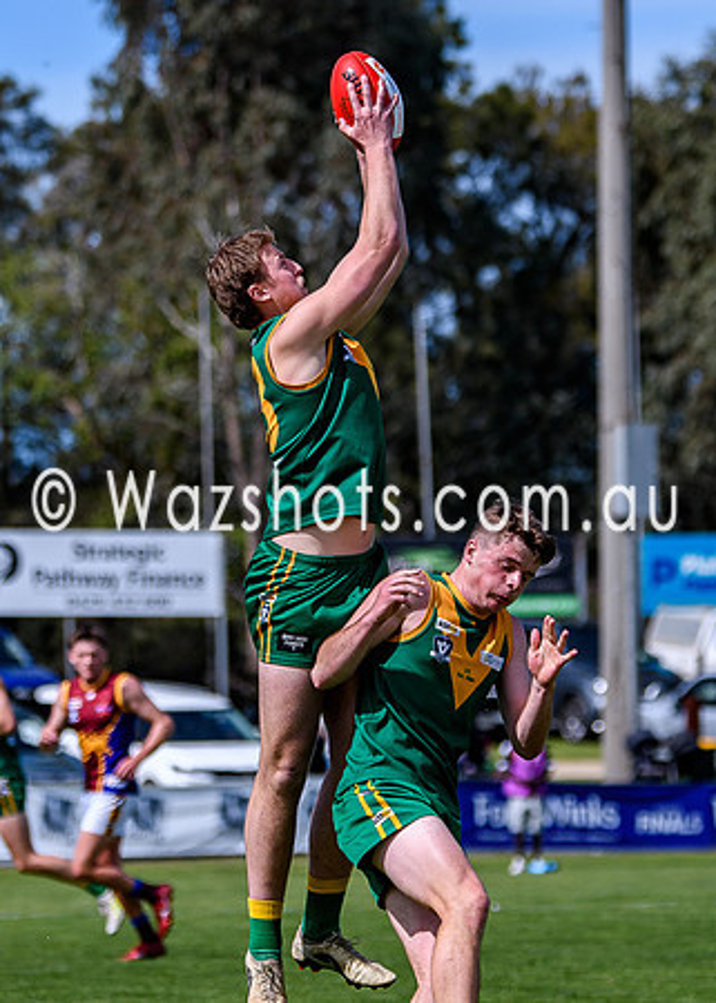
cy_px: 327
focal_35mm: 344
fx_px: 9809
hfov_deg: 4.2
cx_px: 358
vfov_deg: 5.9
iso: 125
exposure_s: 1/3200
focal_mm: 116
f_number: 2.8
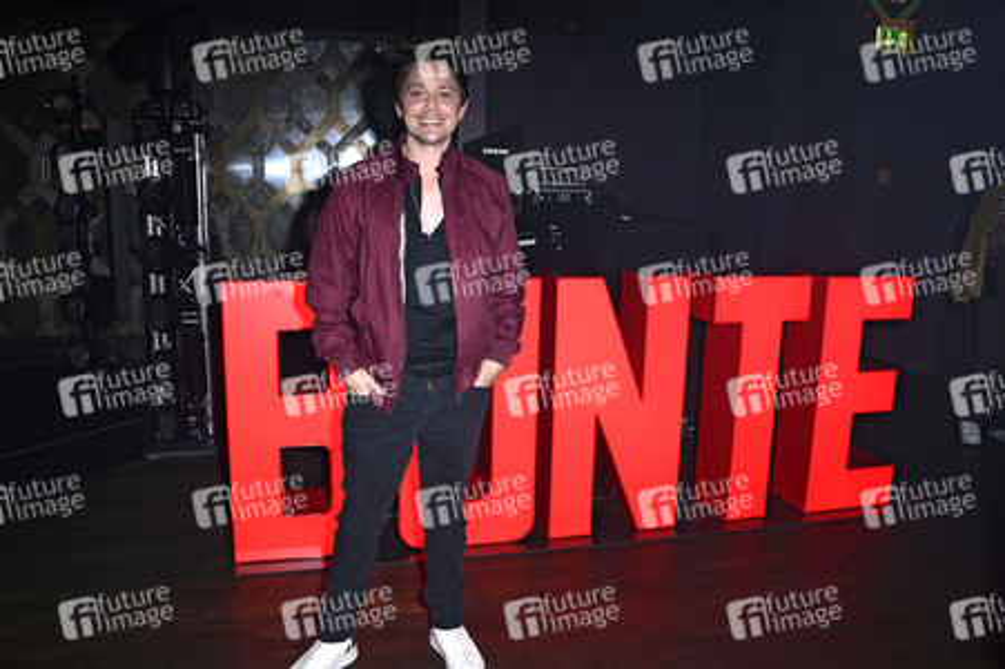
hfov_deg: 65.5
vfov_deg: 46.3
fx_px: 781
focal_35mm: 28
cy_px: 334
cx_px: 502
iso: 2500
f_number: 5.6
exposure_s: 1/125
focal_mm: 28
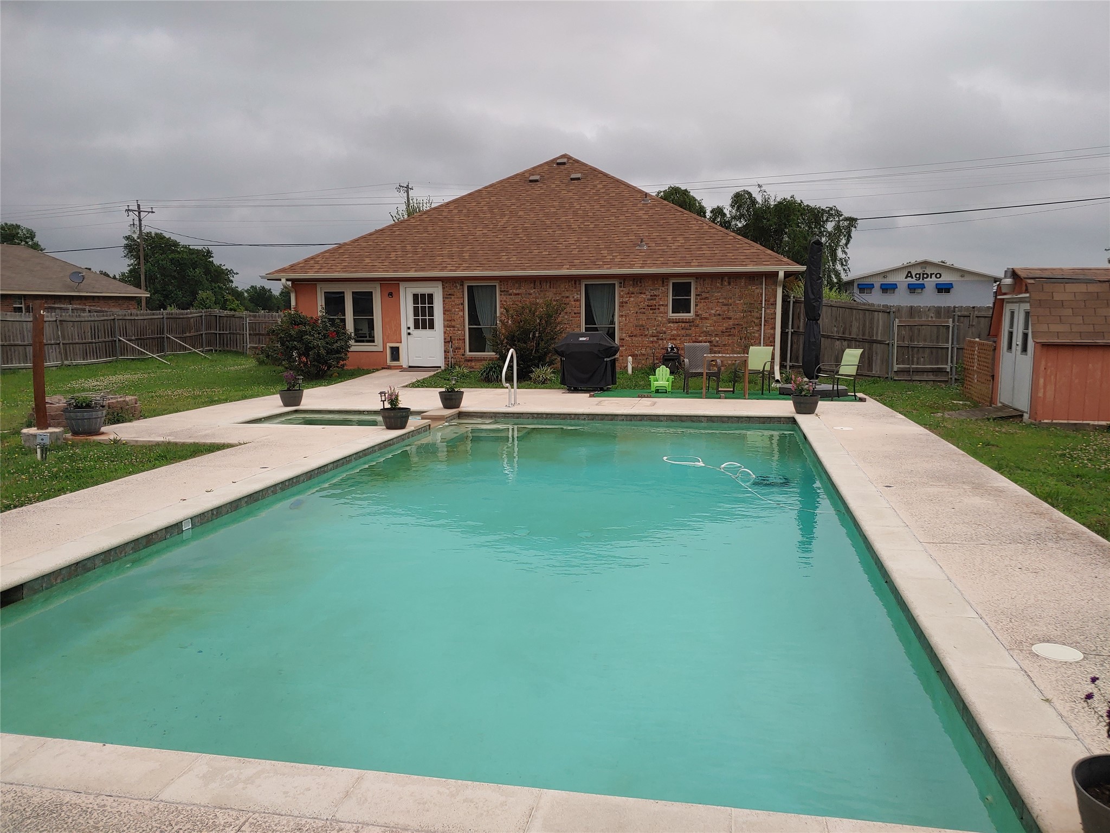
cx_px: 555
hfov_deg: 69.4
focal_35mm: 25
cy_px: 416
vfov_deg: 54.9
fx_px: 802
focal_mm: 4.23
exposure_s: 1/3226
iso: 50
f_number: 1.5
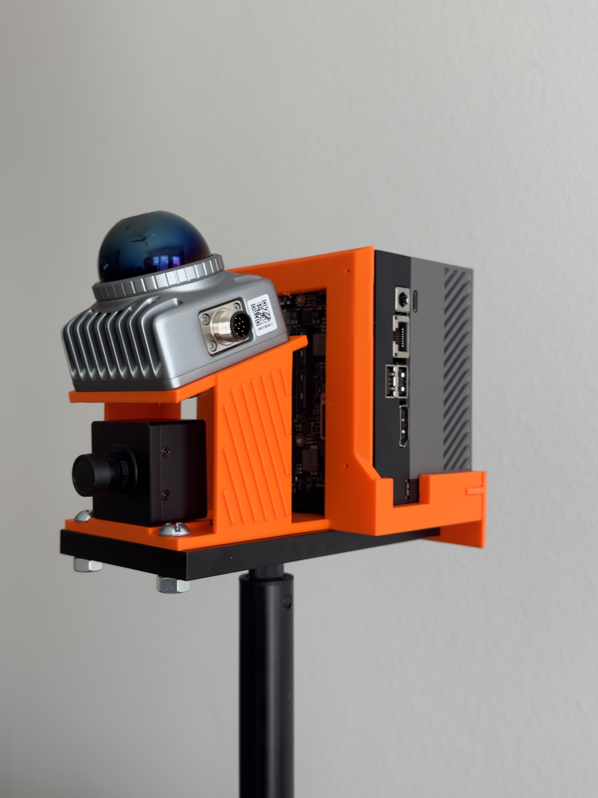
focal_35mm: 35
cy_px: 399
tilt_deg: -0.7
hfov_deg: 40.7
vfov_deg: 52.6
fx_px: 806
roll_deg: +1.5
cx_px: 299
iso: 50
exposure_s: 1/129
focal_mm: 6.76
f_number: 1.78
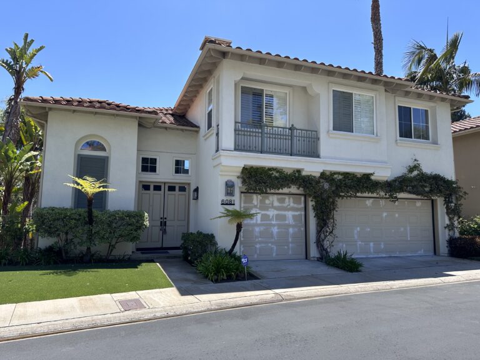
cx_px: 240
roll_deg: -1.4
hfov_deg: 71.6
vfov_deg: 56.8
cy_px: 180
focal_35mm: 24
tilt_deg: +6.7
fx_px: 333
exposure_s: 1/2469
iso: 80
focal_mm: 6.86
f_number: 1.78
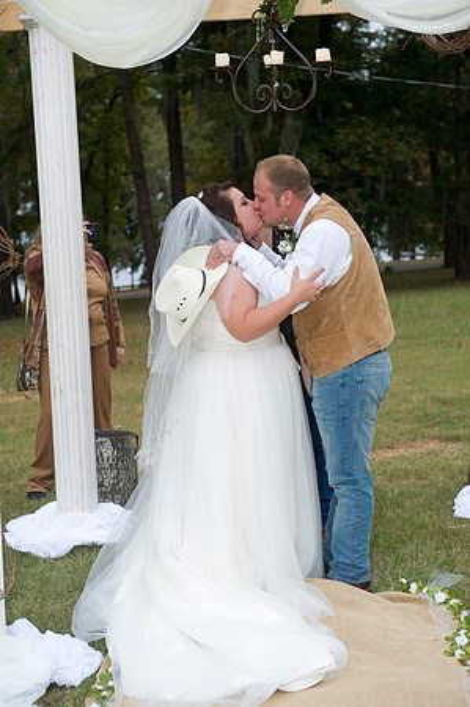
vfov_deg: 32.4
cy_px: 354
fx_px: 1217
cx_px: 235
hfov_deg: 21.9
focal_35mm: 62
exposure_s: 1/160
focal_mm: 62
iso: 800
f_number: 4.5
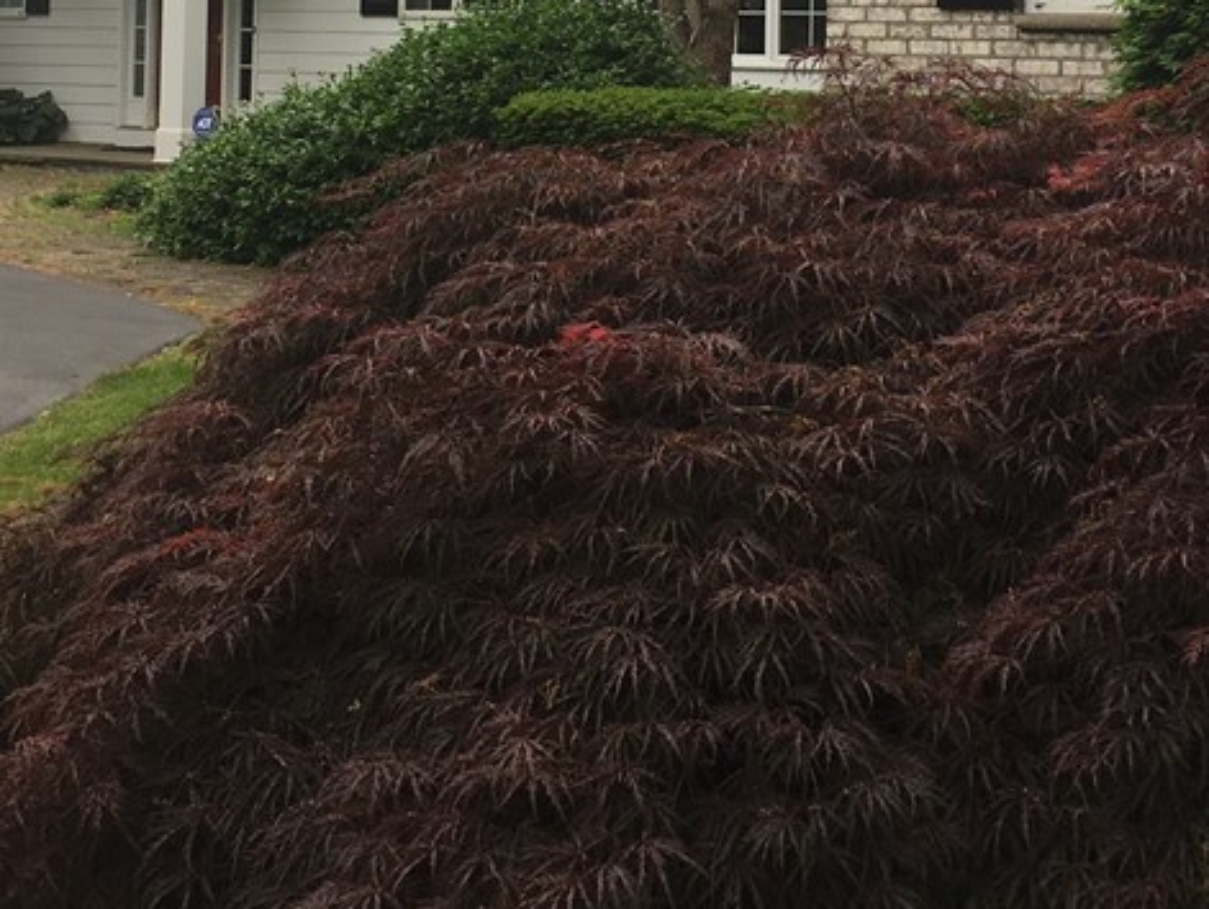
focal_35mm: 63
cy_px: -15
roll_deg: -1.7
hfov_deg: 30.7
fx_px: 2202
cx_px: 531
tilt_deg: +2.0
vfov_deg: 22.4
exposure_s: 1/300
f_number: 2.2
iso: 25
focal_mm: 4.15
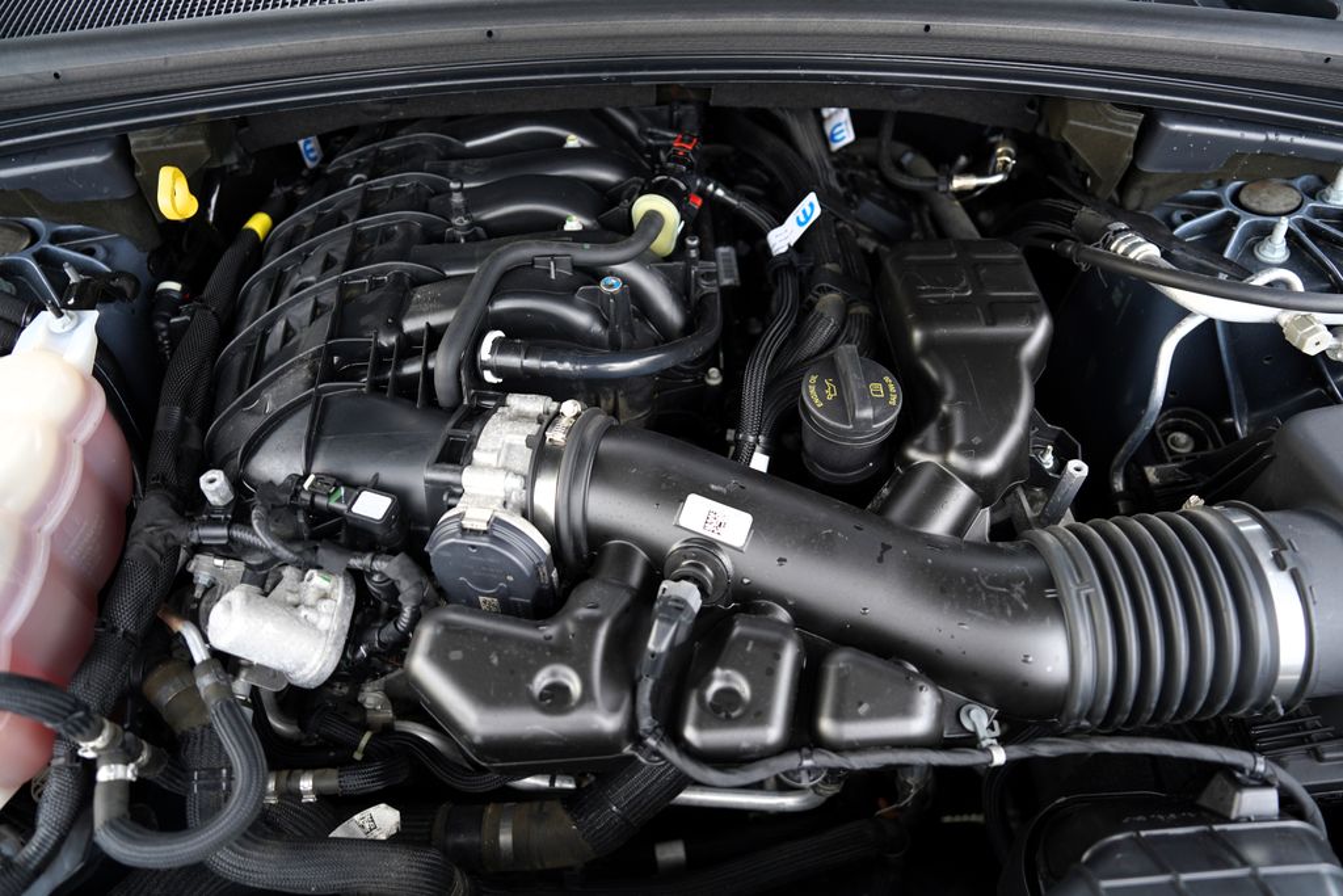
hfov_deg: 73.7
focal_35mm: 24
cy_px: 448
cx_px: 672
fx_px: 895
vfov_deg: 53.1
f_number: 2.8
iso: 160
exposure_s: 1/30
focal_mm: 24
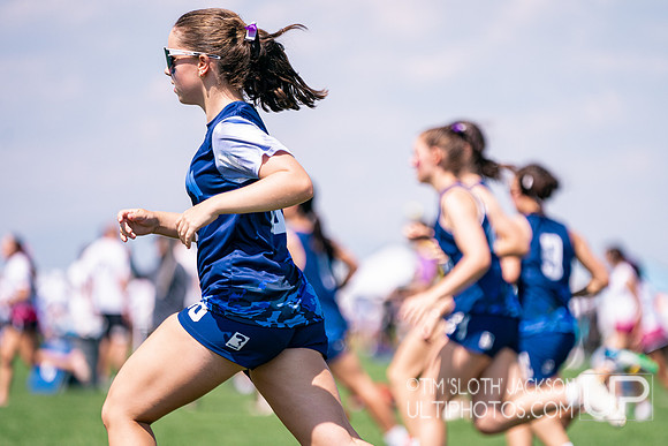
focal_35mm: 237
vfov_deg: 5.8
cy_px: 264
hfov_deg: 8.7
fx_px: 4404
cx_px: 396
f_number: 2.8
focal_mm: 200
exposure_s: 1/5000
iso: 320
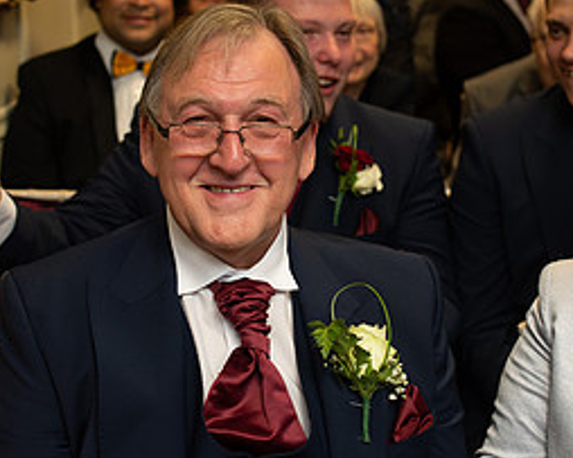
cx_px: 253
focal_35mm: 75
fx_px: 1271
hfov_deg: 25.4
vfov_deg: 20.4
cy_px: 194
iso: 400
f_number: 3.2
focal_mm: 35
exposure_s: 1/100
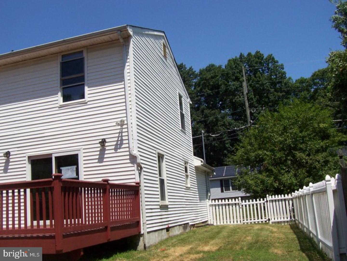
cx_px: 174
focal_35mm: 37
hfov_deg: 50.1
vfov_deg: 38.7
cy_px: 130
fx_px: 371
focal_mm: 5.6
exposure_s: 1/750
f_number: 5.6
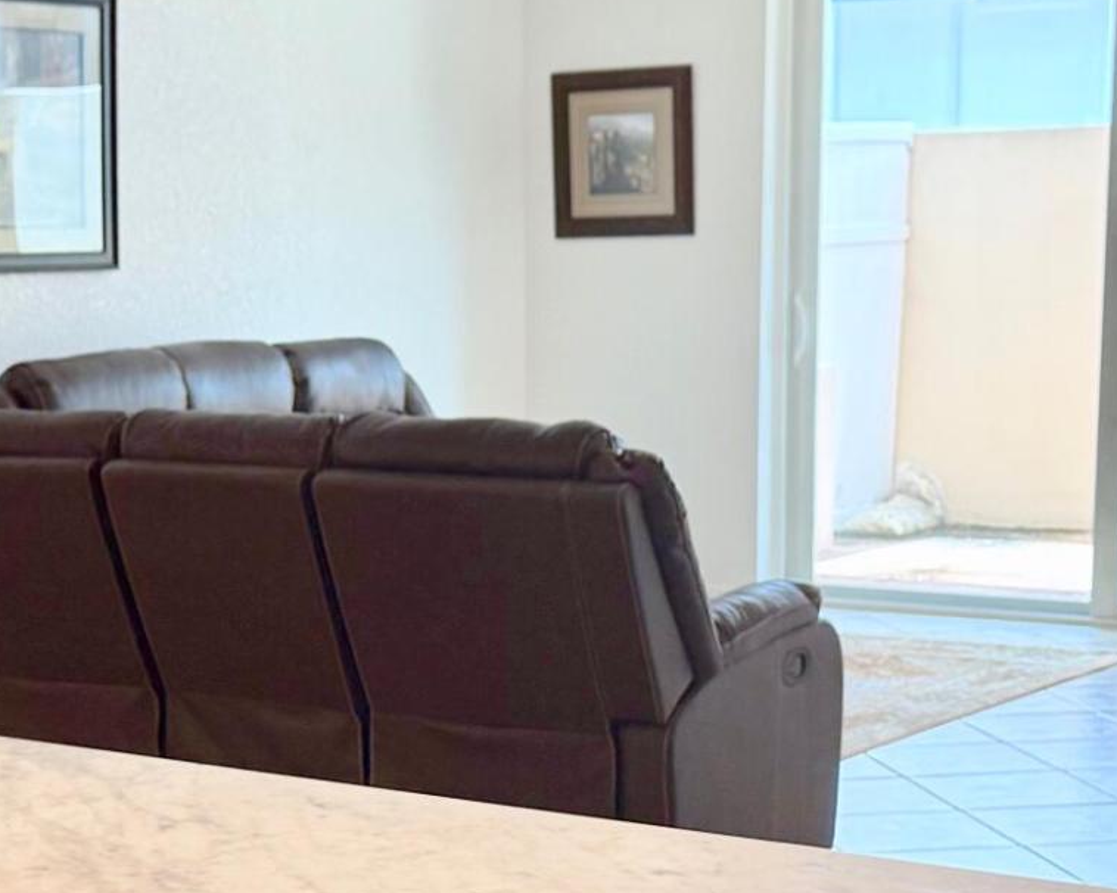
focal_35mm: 89
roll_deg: +1.0
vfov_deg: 17.0
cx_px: 393
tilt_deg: -10.6
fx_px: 2941
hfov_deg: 21.4
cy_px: 794
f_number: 1.78
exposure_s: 1/152
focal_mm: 6.76
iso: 200
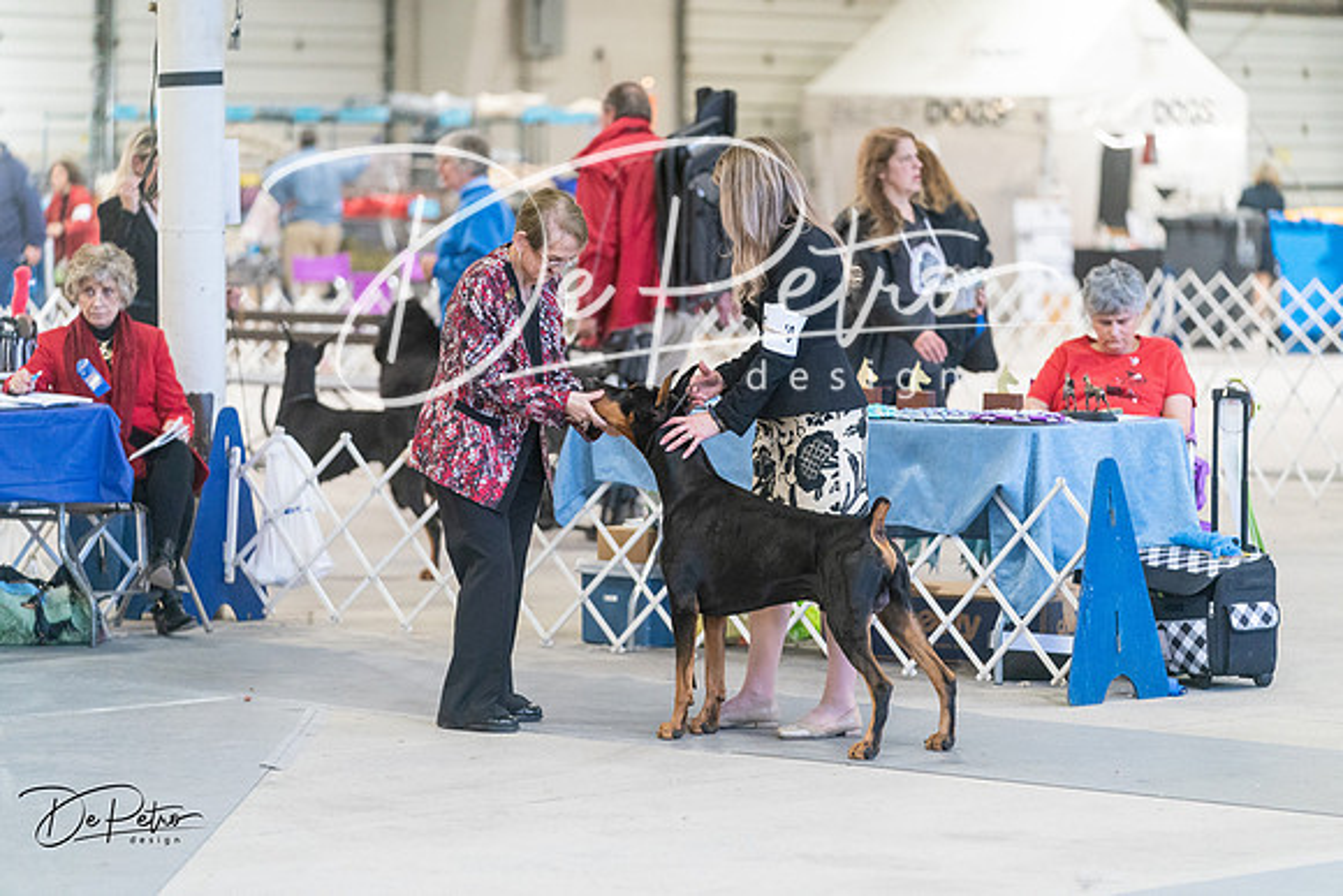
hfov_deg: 14.2
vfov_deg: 9.5
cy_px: 448
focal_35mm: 144
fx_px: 5373
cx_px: 672
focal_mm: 144
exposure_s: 1/320
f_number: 2.8
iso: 4000
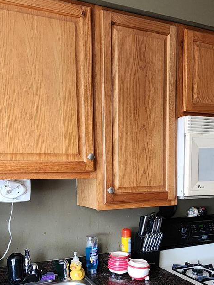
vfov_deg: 54.4
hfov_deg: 44.1
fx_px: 264
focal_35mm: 32
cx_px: 93
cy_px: 210
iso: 400
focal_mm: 2.2
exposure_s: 1/60
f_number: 2.2
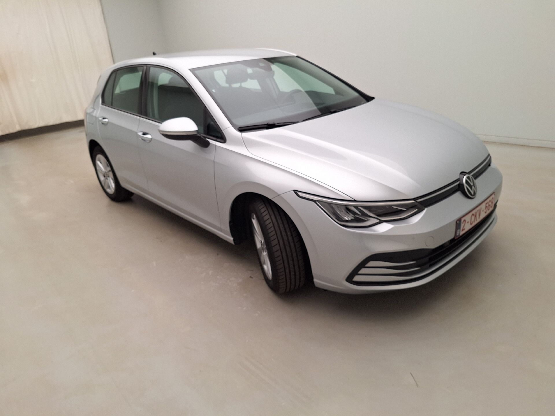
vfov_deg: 58.9
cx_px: 278
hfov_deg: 73.9
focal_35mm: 23
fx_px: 369
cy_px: 208
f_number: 1.8
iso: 40
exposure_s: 1/109
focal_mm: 5.54
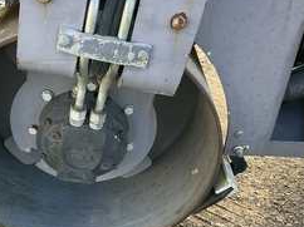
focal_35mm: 48
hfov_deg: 39.3
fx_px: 421
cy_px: 132
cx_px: 103
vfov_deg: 30.2
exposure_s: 1/122
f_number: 1.8
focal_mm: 3
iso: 25
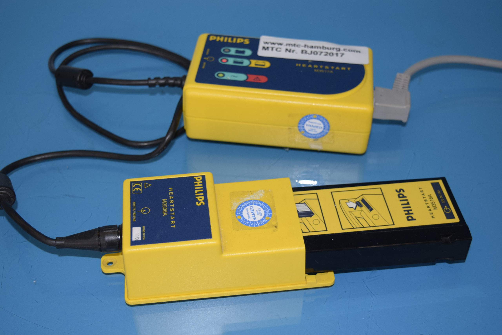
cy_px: 168
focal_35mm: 52
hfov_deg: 37.8
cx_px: 251
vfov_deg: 25.8
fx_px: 732
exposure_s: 1/200
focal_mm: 35
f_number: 4.5
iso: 640
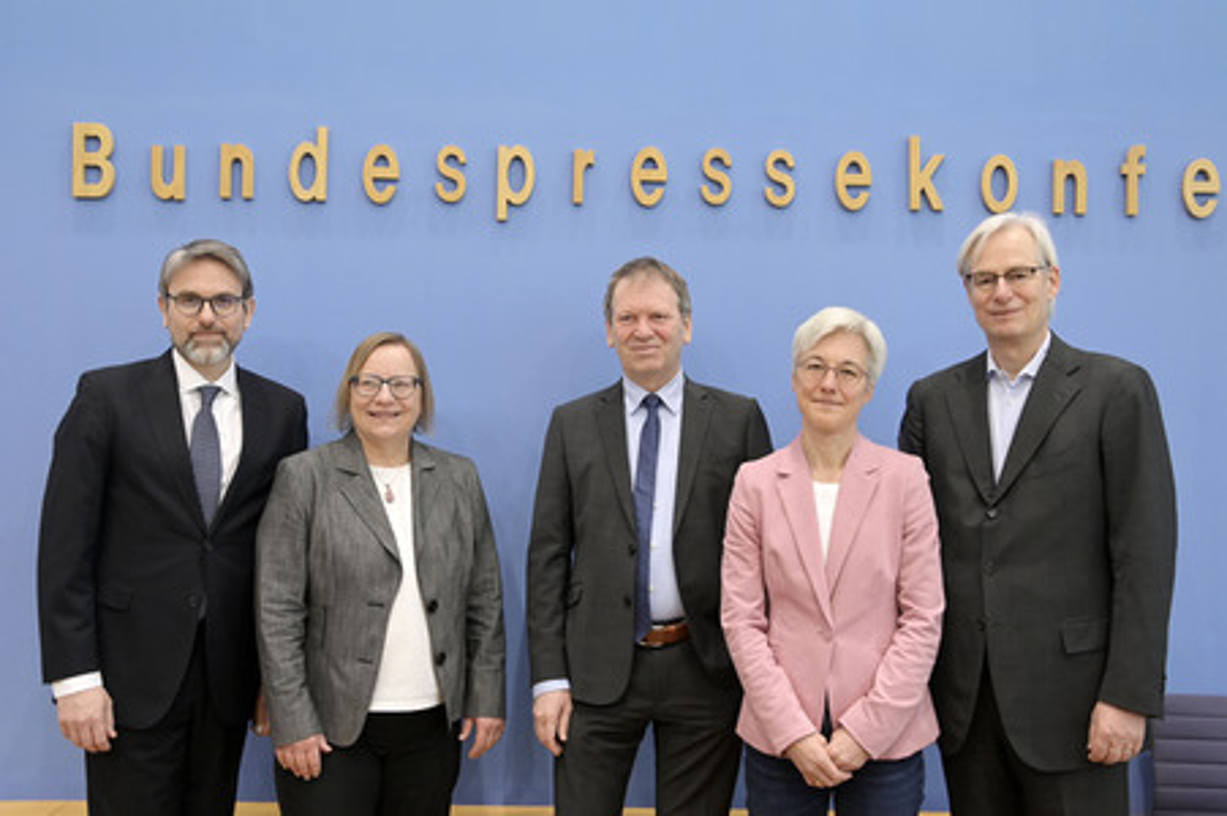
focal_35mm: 35
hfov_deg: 54.5
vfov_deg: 37.8
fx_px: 1192
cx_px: 614
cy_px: 408
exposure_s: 1/400
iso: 3200
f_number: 5
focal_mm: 35
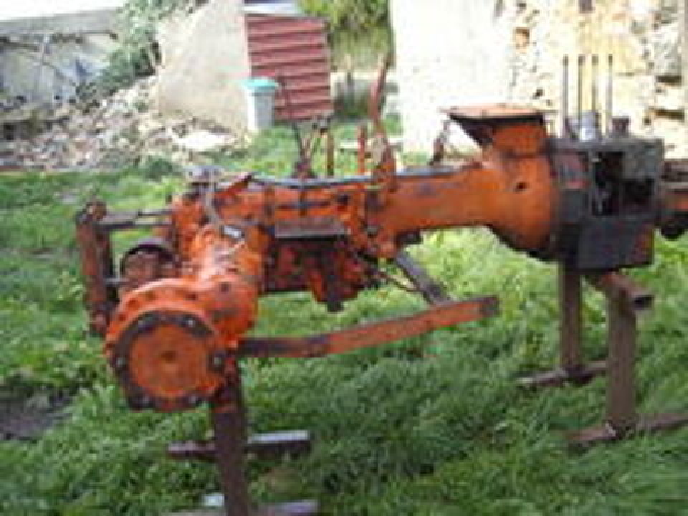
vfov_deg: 39.7
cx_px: 344
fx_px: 716
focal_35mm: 36
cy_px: 258
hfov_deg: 51.4
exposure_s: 1/500
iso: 160
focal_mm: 6
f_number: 2.7
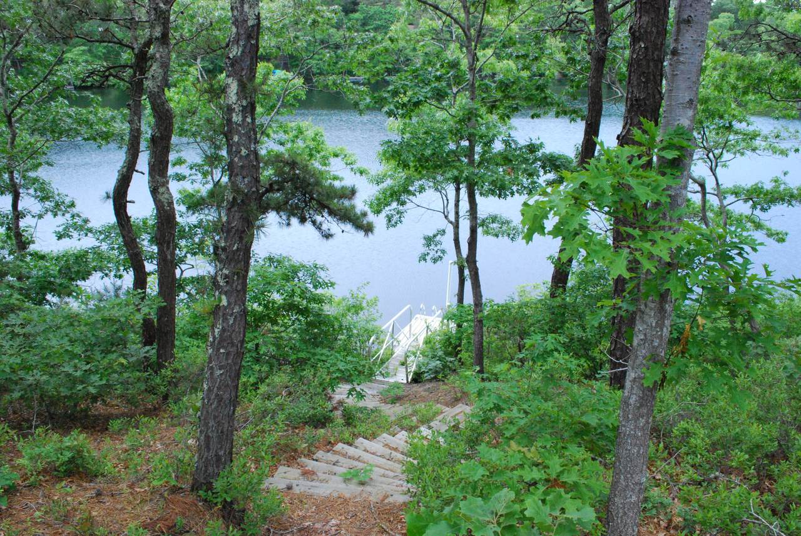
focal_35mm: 27
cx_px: 400
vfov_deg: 48.1
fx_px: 601
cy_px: 268
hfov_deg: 67.3
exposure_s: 1/400
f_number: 10
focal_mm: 18
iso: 1600
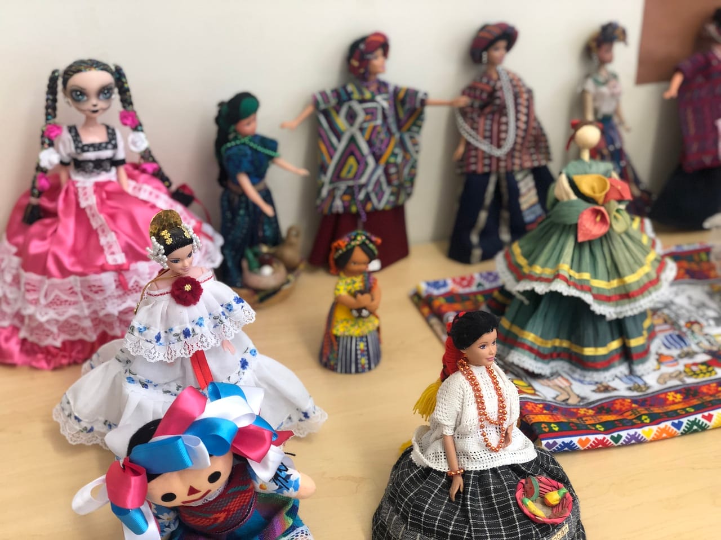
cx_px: 360
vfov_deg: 28.0
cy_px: 270
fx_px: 1083
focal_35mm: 52
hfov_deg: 36.8
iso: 100
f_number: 2.4
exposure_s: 1/60
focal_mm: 6
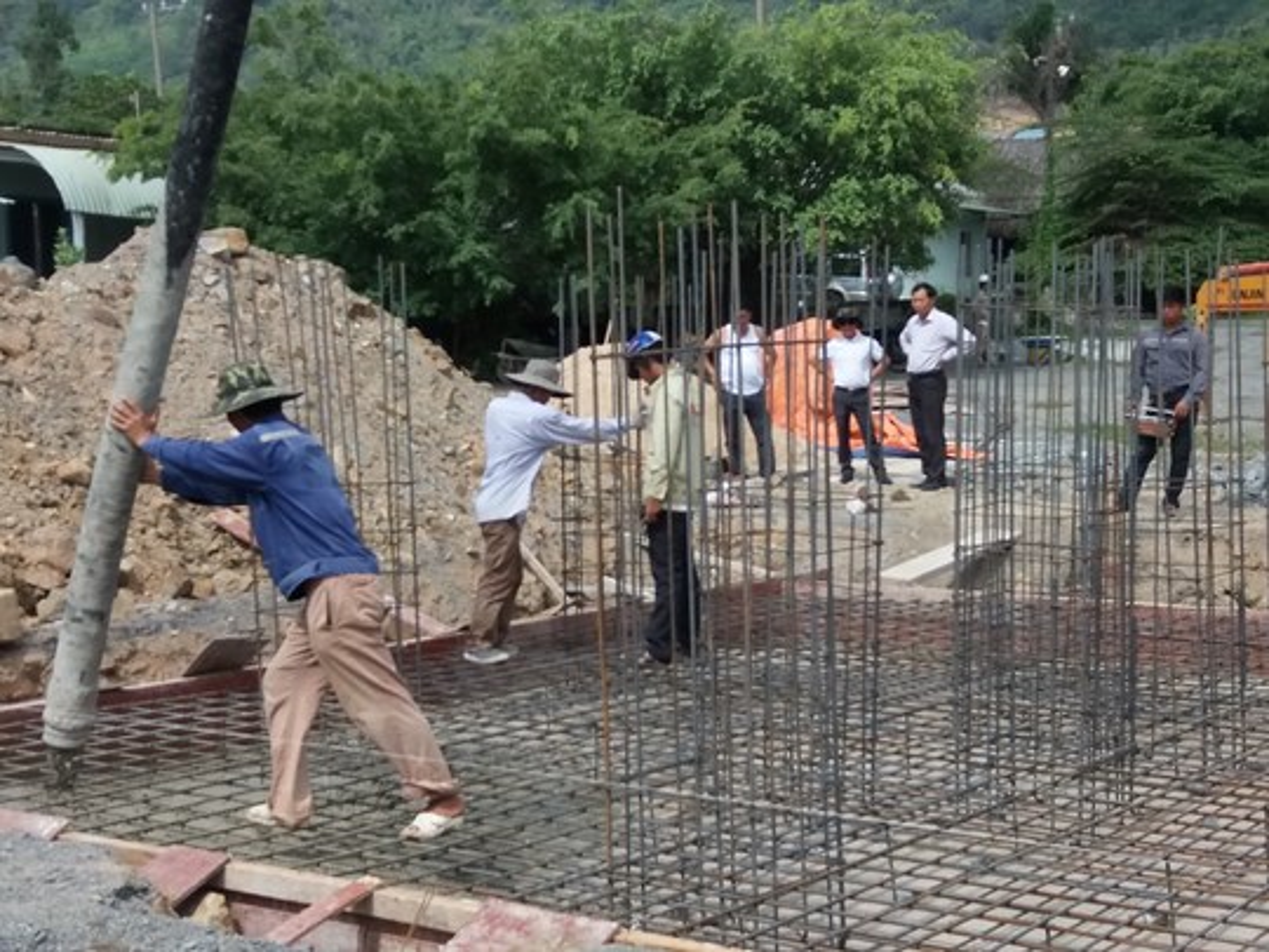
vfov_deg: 49.7
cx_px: 634
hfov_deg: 63.4
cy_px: 476
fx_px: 1026
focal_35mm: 28
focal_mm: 3.7
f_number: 1.9
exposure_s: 1/1588
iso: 64
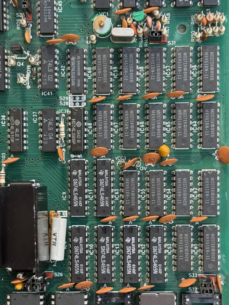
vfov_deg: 39.6
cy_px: 152
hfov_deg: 30.3
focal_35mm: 48
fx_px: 423
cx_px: 114
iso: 80
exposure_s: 1/154
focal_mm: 6.8
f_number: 1.8
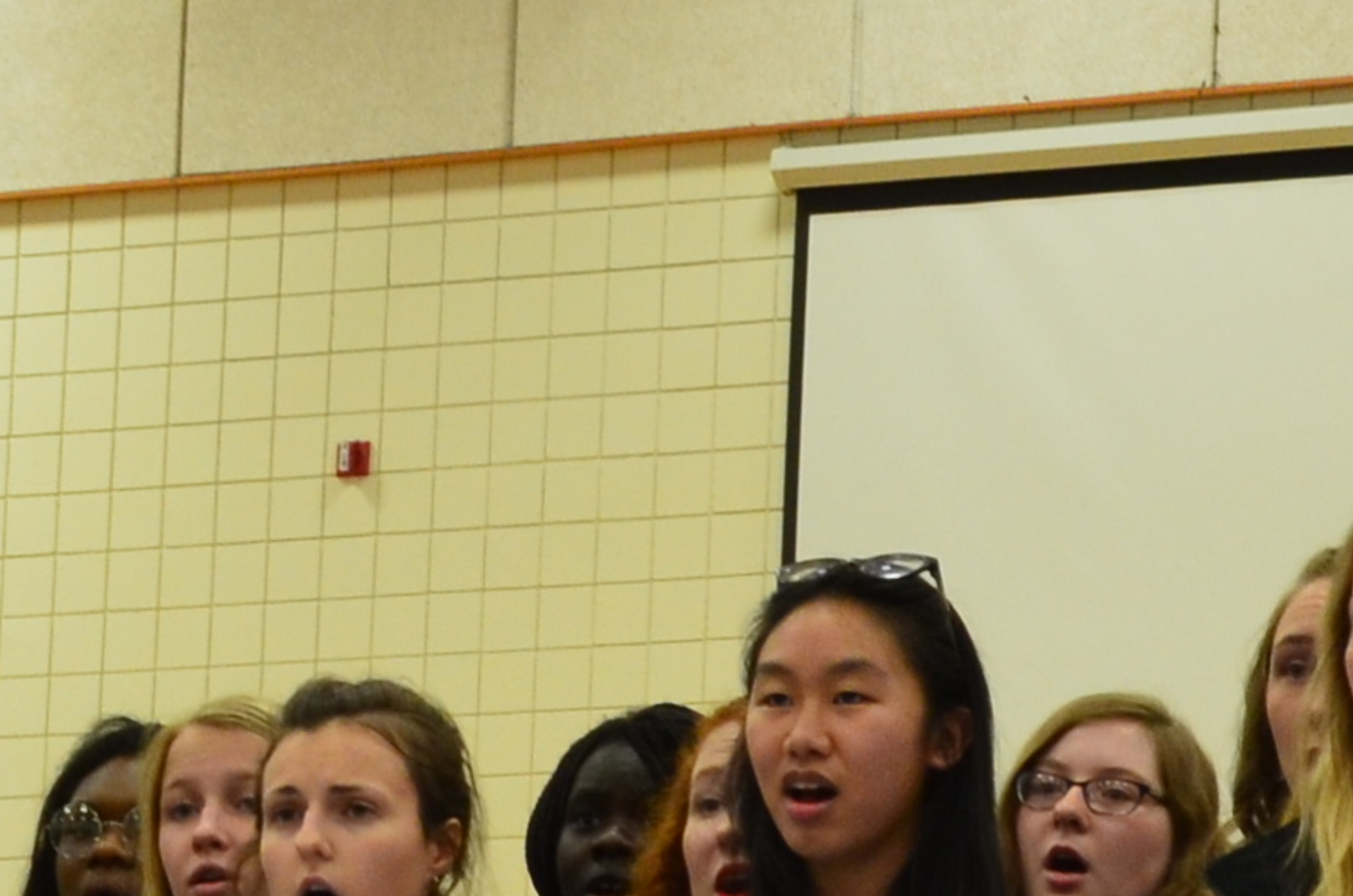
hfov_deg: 10.7
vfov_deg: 7.0
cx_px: 901
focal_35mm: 192
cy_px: 1407
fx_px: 7201
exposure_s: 1/15
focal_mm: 24
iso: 640
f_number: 8
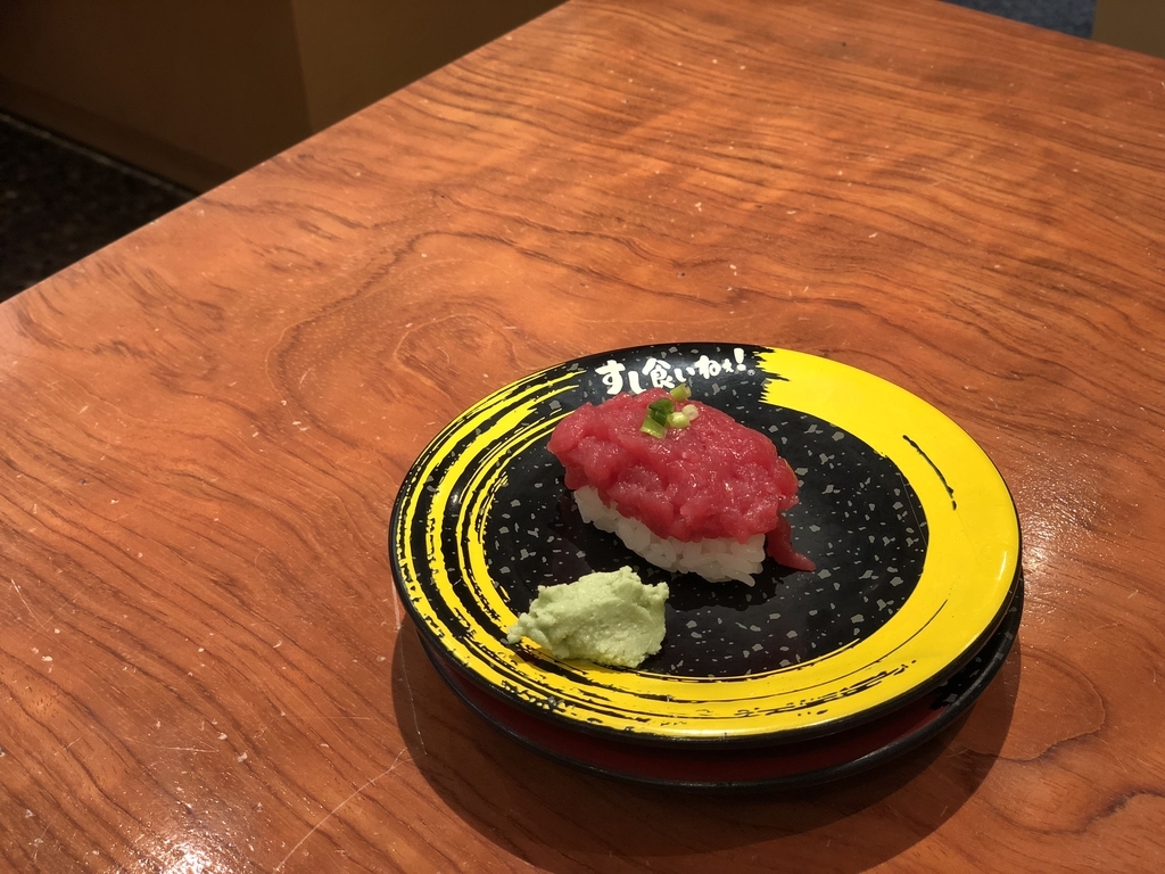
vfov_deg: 28.0
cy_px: 437
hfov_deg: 36.8
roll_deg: +4.6
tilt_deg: -36.2
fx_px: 1750
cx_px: 582
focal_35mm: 52
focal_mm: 6
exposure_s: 1/40
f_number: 2.4
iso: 80
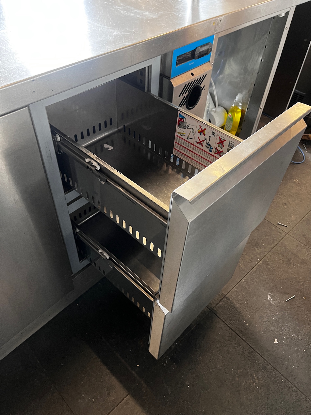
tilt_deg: -45.6
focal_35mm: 26
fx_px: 311
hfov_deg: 53.1
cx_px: 156
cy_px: 208
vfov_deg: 67.3
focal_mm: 5.1
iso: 400
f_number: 1.6
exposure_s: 1/33
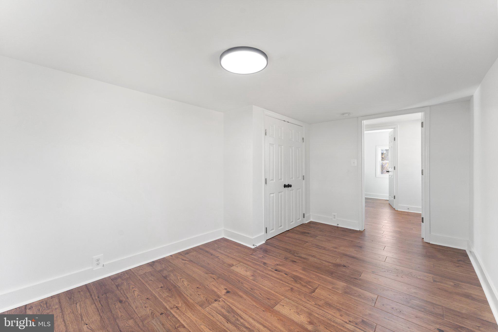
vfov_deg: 81.2
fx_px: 194
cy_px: 166
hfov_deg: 104.3
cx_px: 249
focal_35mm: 14
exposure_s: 1/1.25
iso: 500
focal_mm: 14
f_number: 8
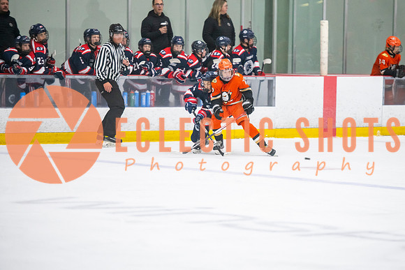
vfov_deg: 7.2
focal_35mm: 192
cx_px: 233
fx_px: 2159
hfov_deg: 10.7
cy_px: 133
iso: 2500
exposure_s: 1/640
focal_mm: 165
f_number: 3.2
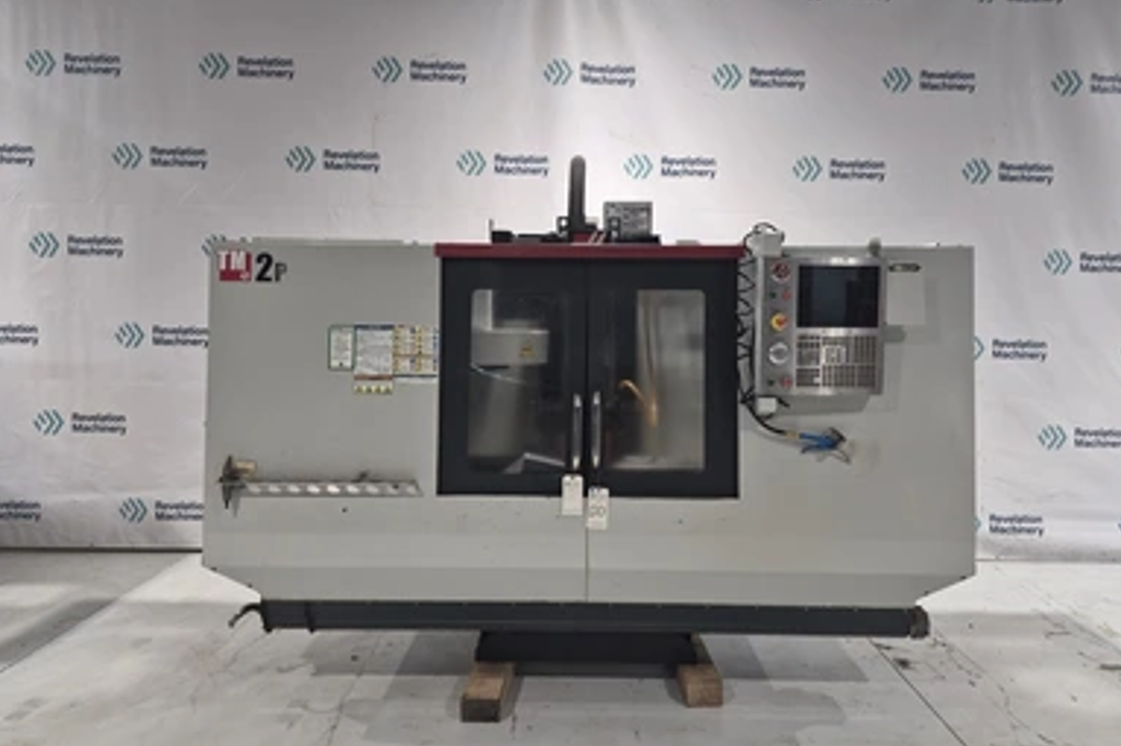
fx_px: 778
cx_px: 574
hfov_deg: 71.5
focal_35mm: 25
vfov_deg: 51.2
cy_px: 363
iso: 160
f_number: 1.8
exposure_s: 1/120
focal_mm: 5.4
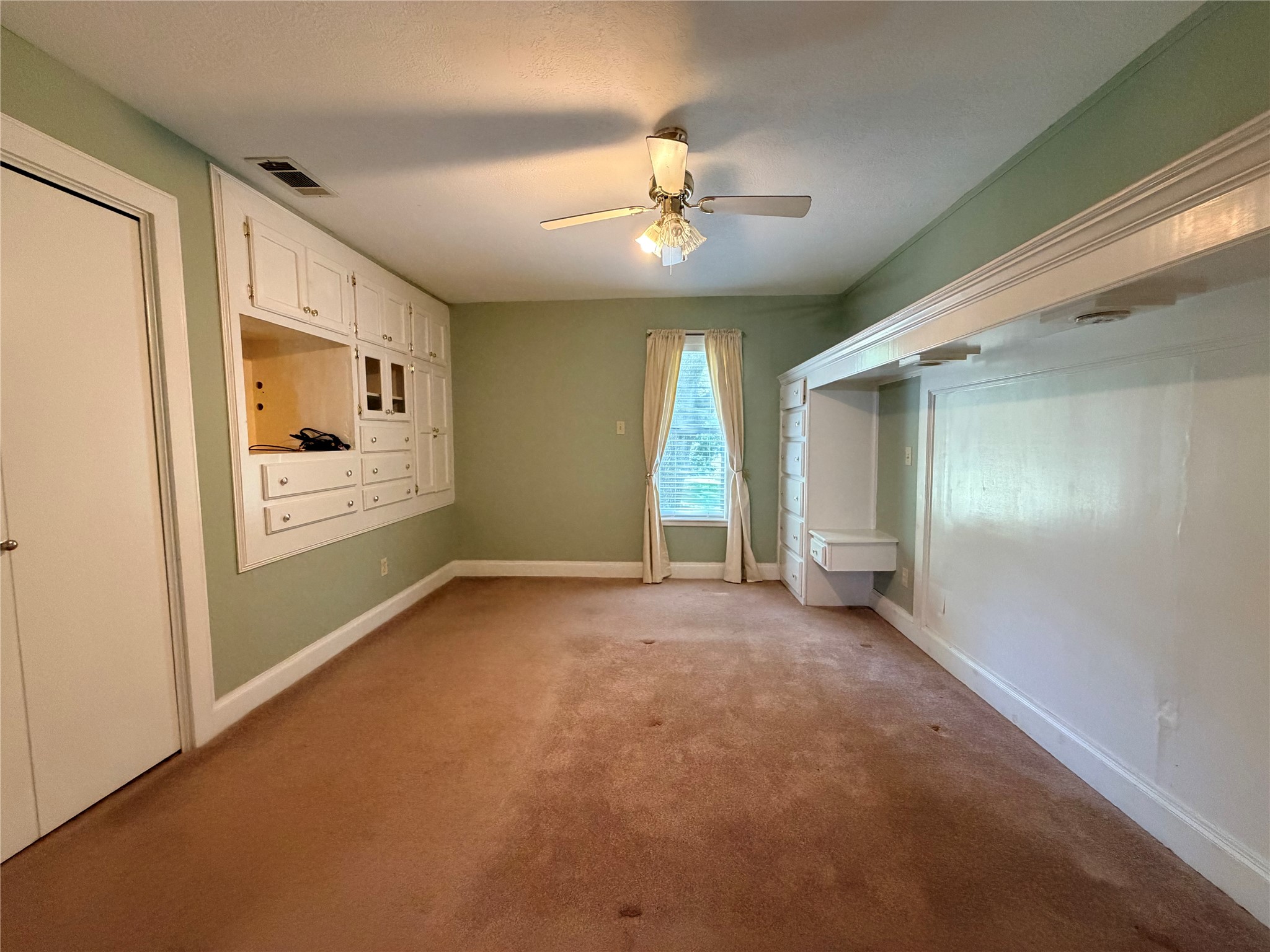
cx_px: 635
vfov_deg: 85.7
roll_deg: +0.2
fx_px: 514
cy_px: 476
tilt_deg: -4.7
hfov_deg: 102.1
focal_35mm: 14
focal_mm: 2.22
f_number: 2.2
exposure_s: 1/60
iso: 500
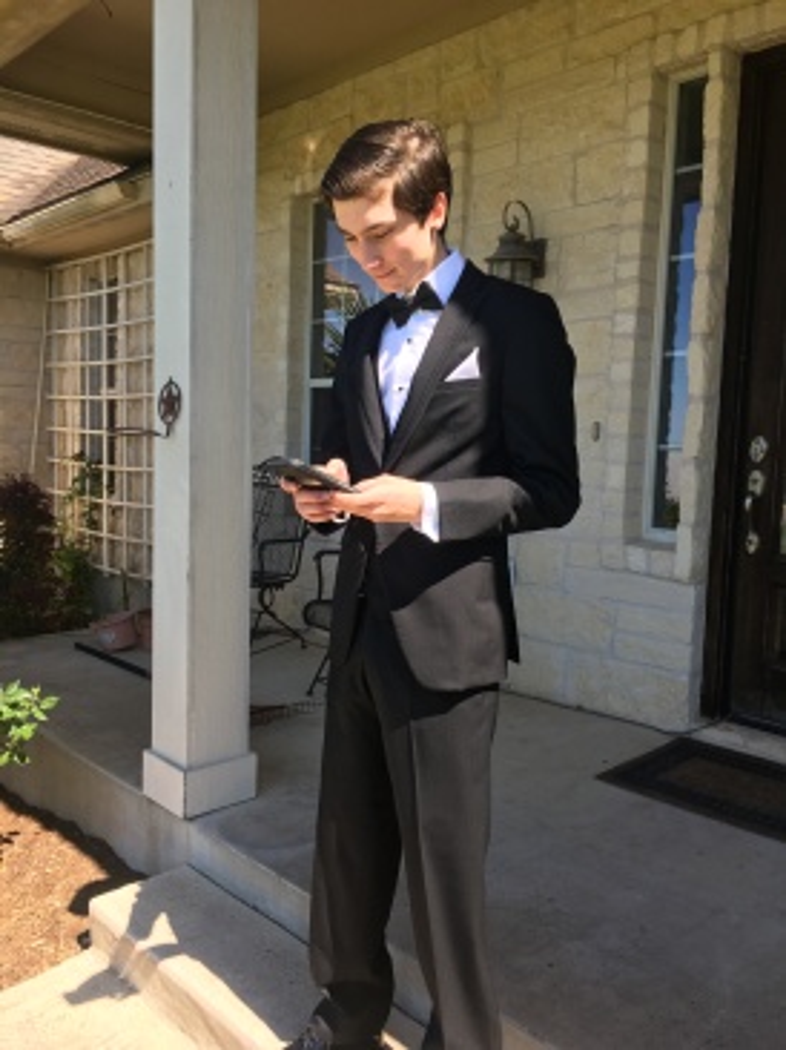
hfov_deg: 48.2
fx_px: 879
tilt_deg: -5.6
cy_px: 525
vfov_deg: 61.7
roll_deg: -1.0
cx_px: 393
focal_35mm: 29
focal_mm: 4.15
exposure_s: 1/384
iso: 25
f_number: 2.2
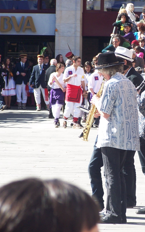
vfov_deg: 8.7
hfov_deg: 5.5
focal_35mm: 240
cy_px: 116
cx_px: 127
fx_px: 1517
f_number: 3.2
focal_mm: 28
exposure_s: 1/350
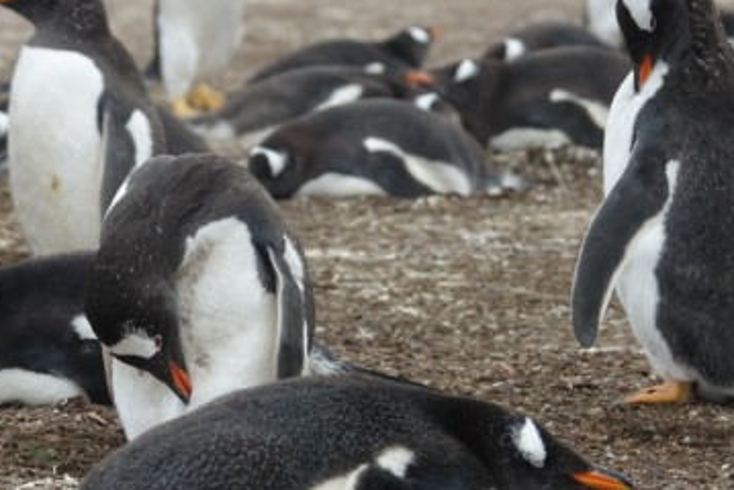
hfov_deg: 5.6
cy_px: 223
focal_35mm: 369
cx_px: 207
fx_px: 7529
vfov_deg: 3.7
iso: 100
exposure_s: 1/320
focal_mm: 81.1
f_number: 4
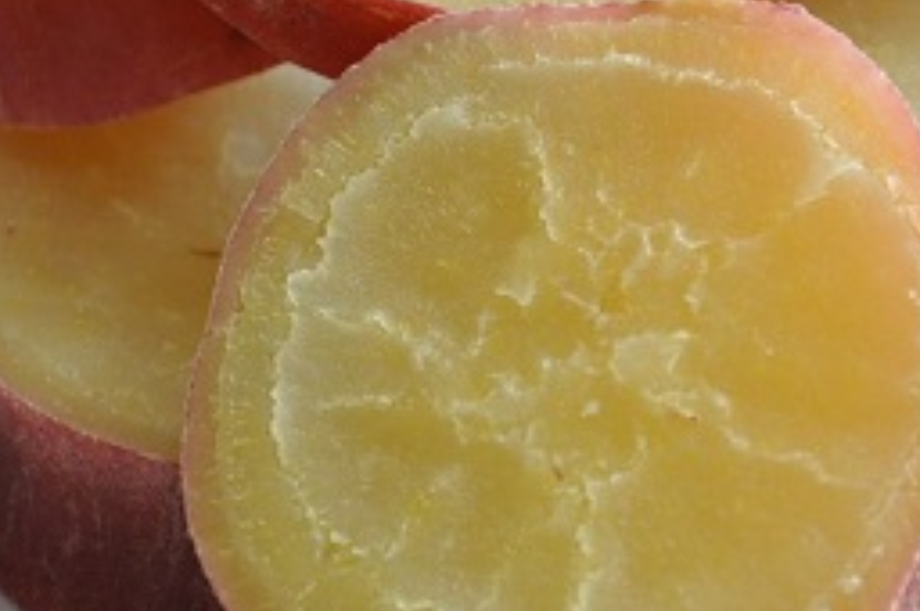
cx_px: 568
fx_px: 13340
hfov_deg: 3.9
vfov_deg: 2.6
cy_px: 162
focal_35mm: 523
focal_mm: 105
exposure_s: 1/80
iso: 1600
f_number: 5.6
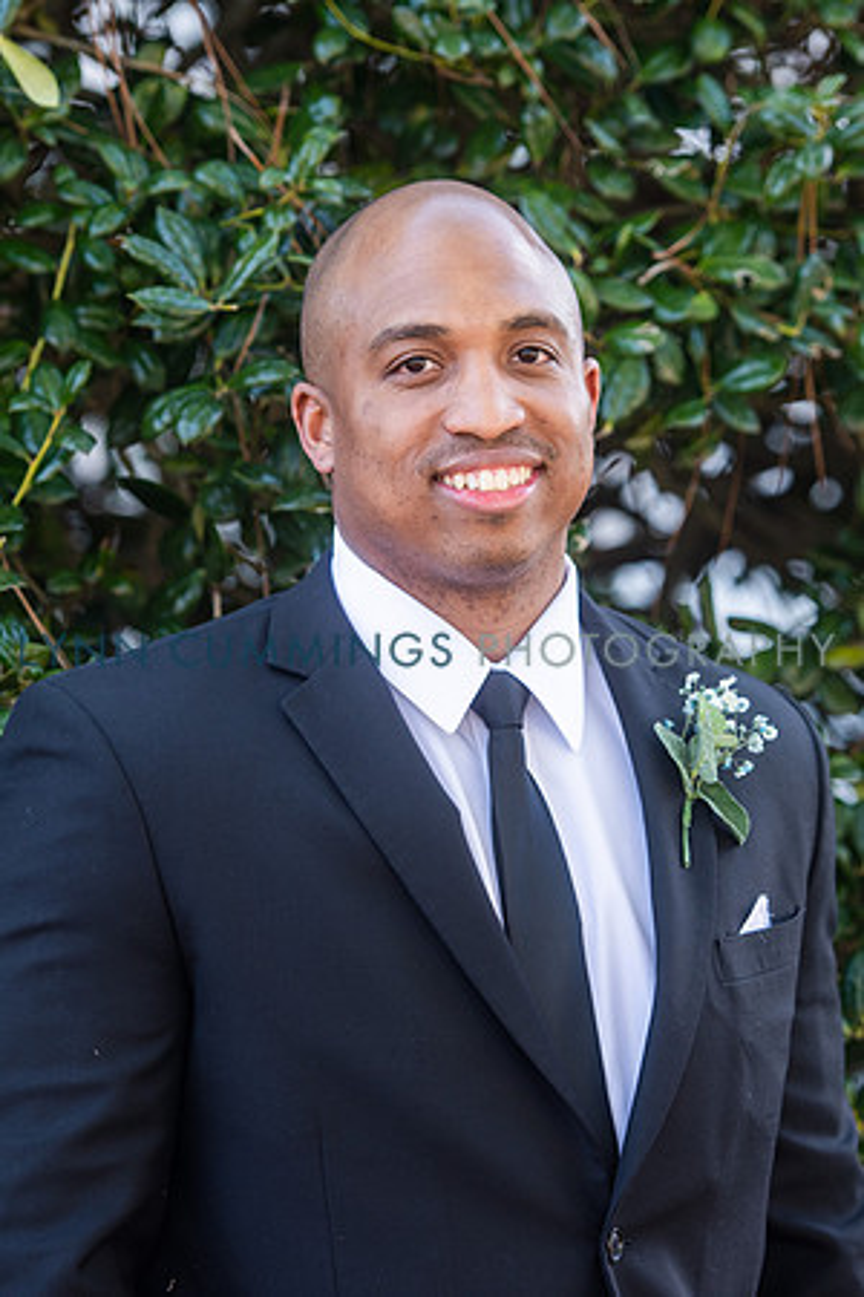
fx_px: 6259
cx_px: 501
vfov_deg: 11.8
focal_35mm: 174
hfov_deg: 7.9
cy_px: 648
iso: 160
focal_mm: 116
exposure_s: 1/250
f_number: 3.5
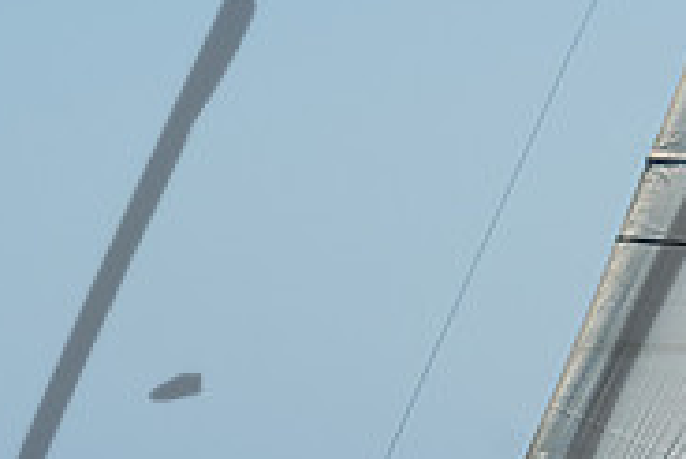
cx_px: 883
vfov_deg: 3.1
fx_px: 8524
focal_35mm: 447
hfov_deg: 4.6
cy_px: 684
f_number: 6.3
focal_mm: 115
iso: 320
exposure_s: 1/800
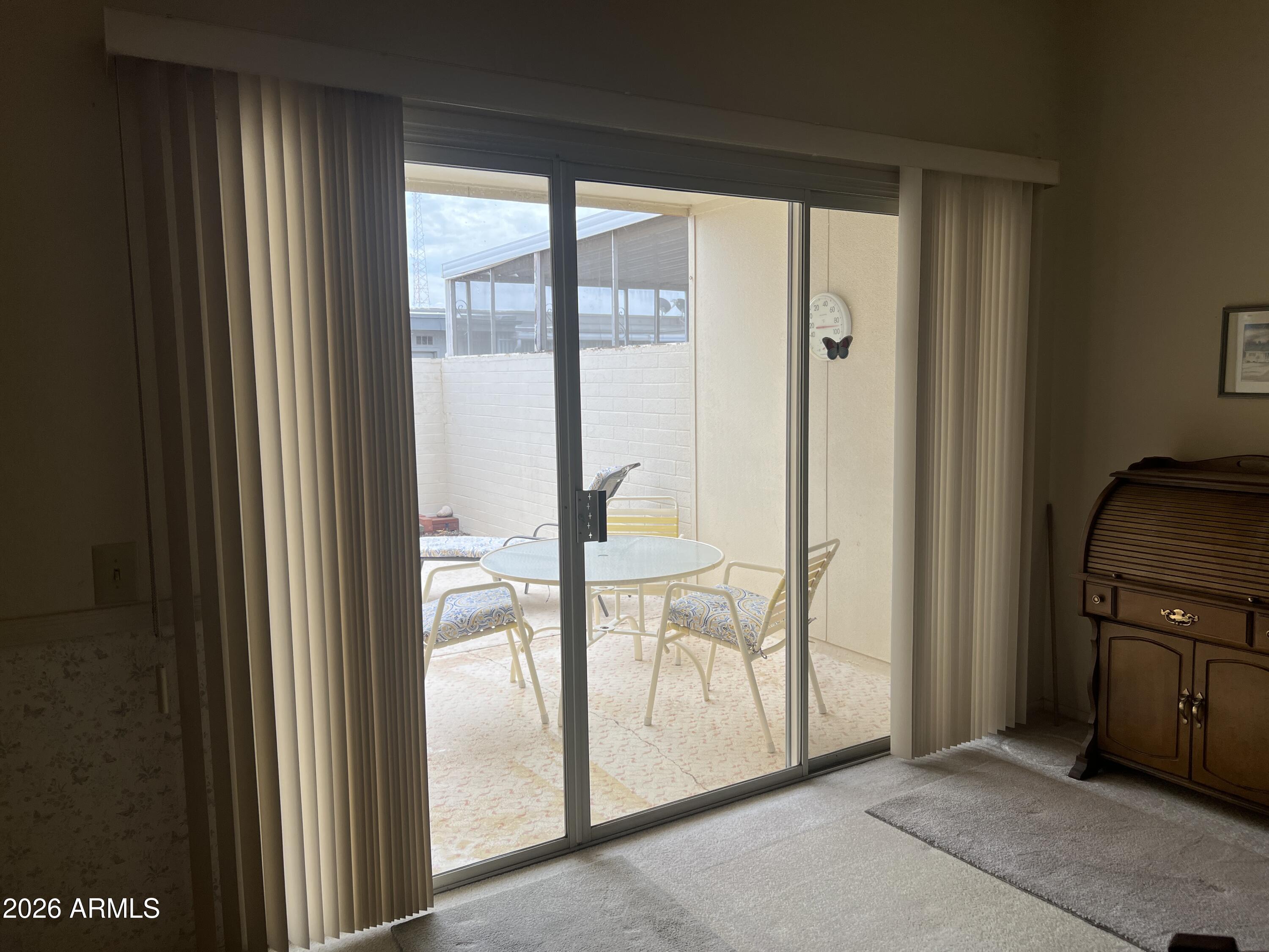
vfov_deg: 53.1
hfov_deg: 67.3
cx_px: 634
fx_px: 953
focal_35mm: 26
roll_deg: +0.4
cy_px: 476
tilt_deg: -6.1
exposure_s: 1/1019
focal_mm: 5.7
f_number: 1.5
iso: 50
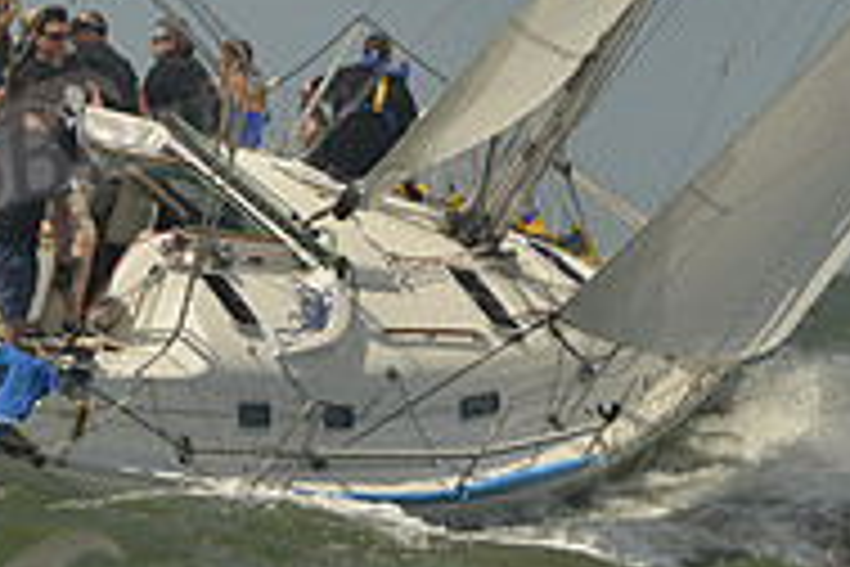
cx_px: 589
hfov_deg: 9.6
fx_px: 5076
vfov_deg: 6.3
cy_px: -133
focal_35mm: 215
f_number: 8
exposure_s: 1/1000
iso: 280
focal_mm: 70
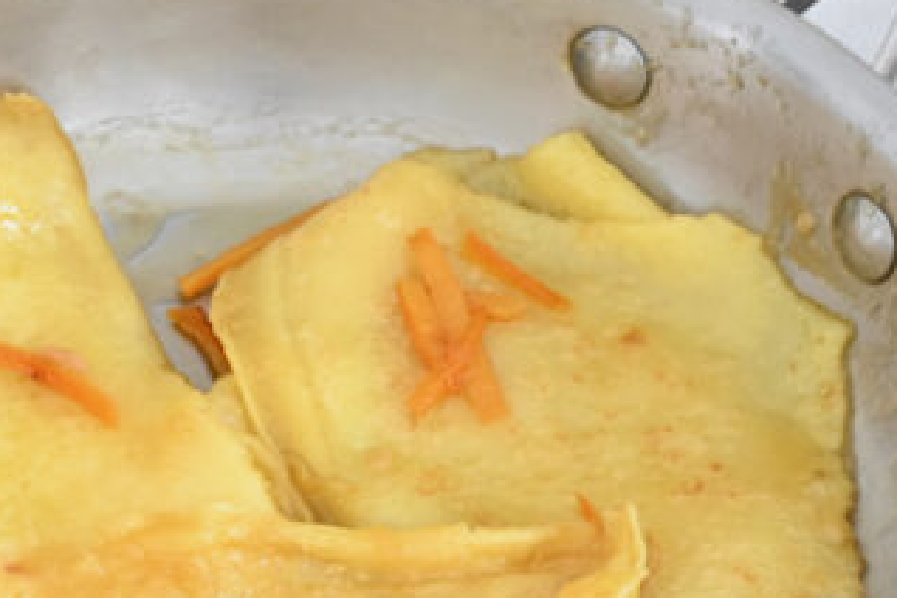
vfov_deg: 6.7
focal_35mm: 204
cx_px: 257
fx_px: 5083
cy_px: 544
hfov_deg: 10.1
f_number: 9
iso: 200
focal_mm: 60
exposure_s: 1/1.6
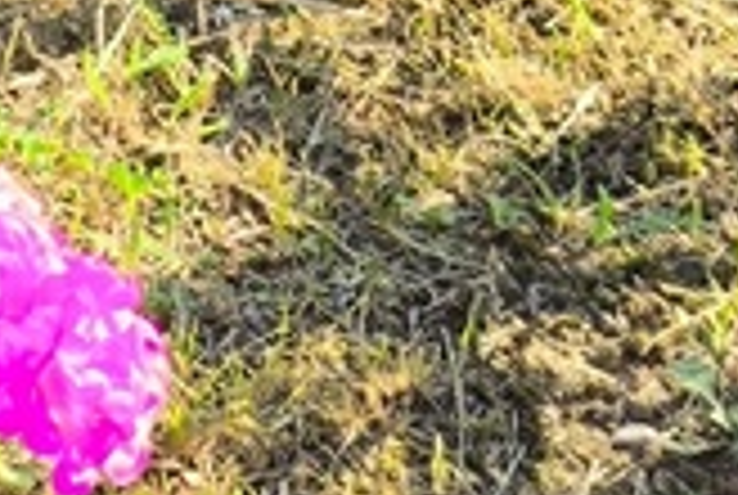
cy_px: -711
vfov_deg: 5.3
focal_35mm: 253
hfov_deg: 7.6
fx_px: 5196
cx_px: -956
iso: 50
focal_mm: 4.71
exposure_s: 1/386
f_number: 1.7
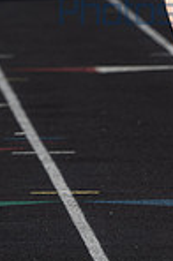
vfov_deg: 2.4
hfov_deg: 1.6
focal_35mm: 845
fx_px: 6119
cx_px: 219
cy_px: -79
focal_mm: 185
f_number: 3.5
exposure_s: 1/1250
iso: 100
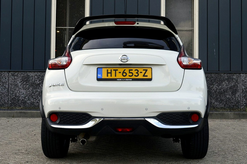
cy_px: 82
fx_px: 350
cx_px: 124
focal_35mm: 51
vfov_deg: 26.4
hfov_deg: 38.9
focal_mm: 34
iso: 400
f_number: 10
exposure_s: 1/250
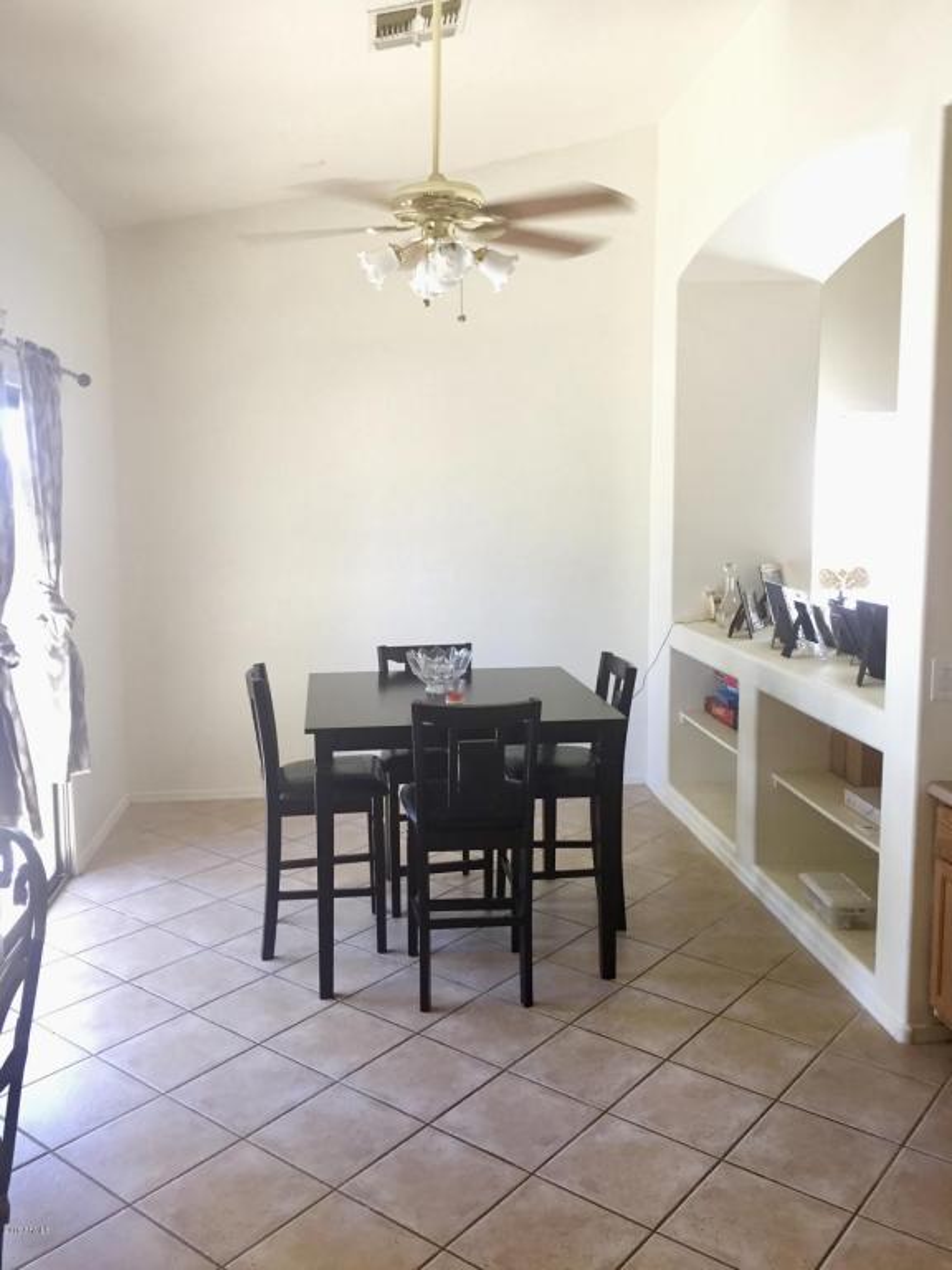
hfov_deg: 48.2
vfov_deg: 61.7
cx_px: 476
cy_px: 635
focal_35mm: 29
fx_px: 1063
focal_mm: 4.15
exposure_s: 1/33
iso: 160
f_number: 2.2
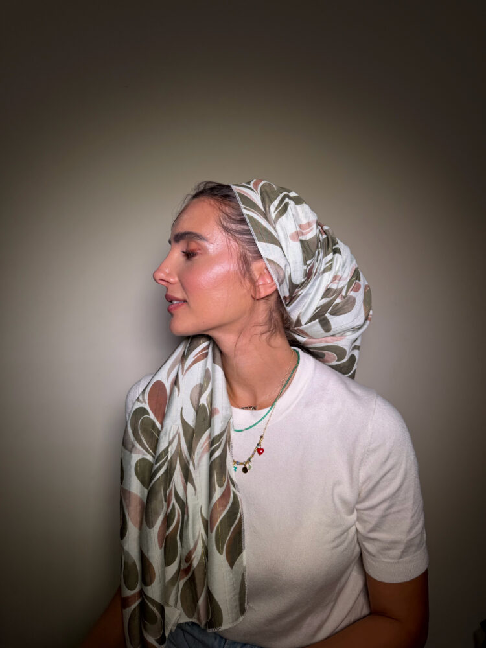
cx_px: 243
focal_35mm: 24
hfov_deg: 56.8
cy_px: 324
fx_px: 449
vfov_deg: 71.6
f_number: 1.78
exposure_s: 1/263
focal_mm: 6.76
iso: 64
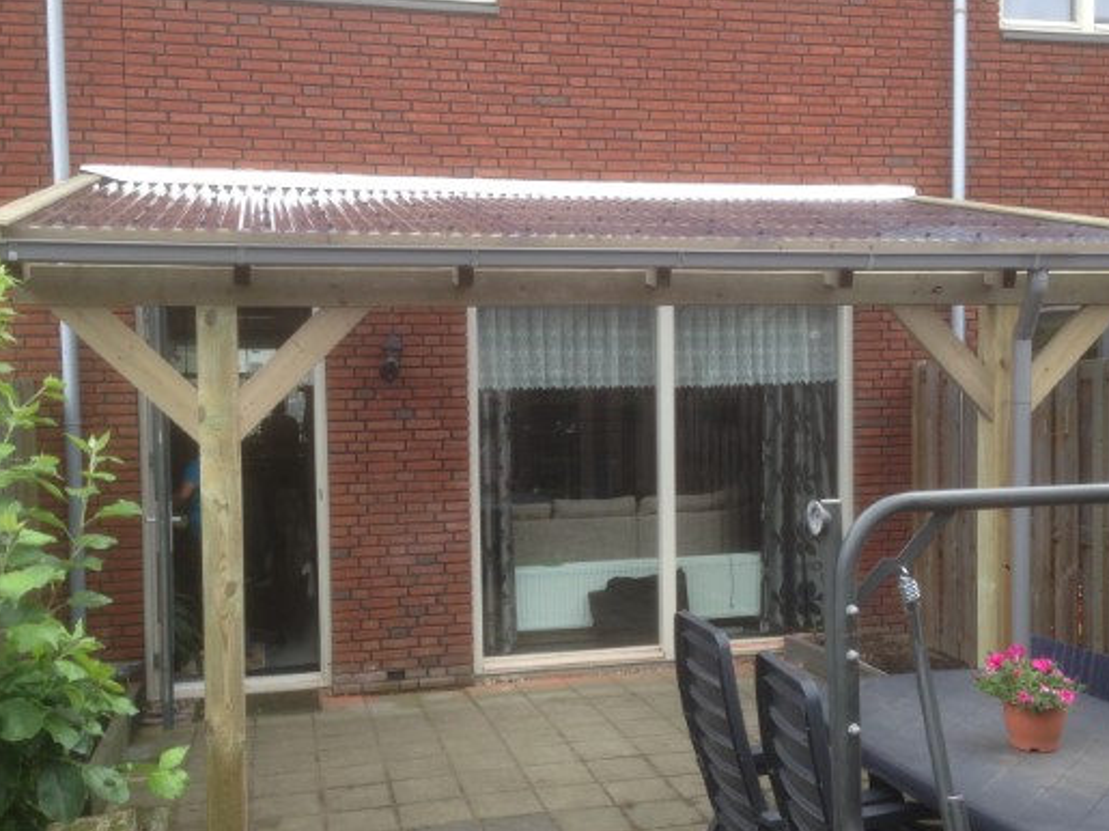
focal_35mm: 41
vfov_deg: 35.1
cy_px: 454
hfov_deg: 45.8
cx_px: 586
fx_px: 1313
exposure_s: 1/149
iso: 50
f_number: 2.4
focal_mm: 4.12
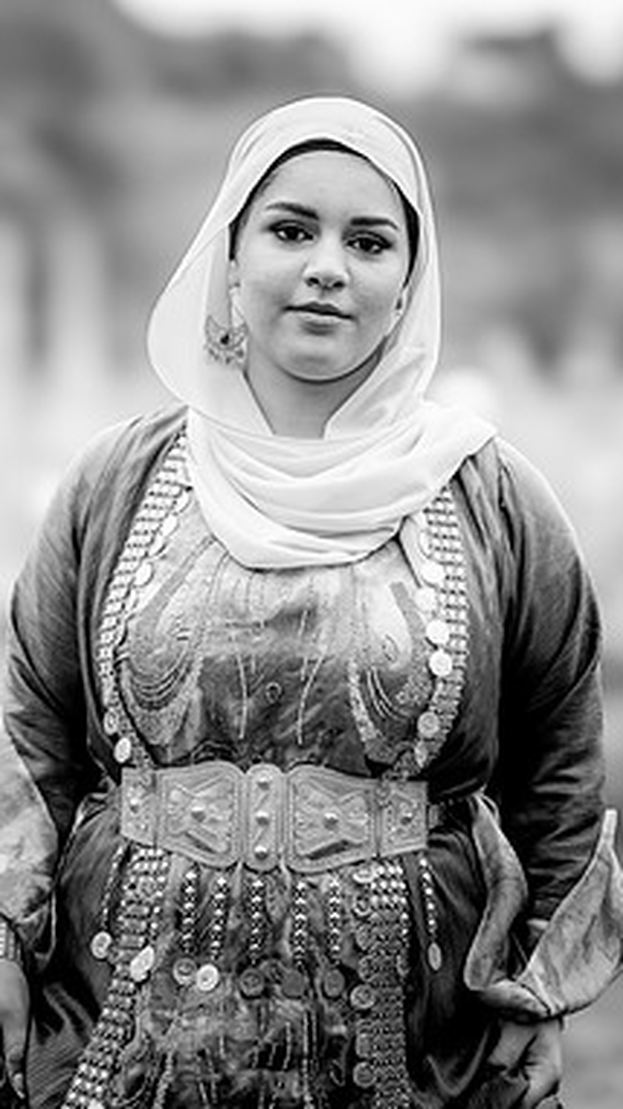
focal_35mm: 135
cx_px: 162
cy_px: 554
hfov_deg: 9.0
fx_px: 3971
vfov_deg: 15.9
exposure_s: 1/2500
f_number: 1.4
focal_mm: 85
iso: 100
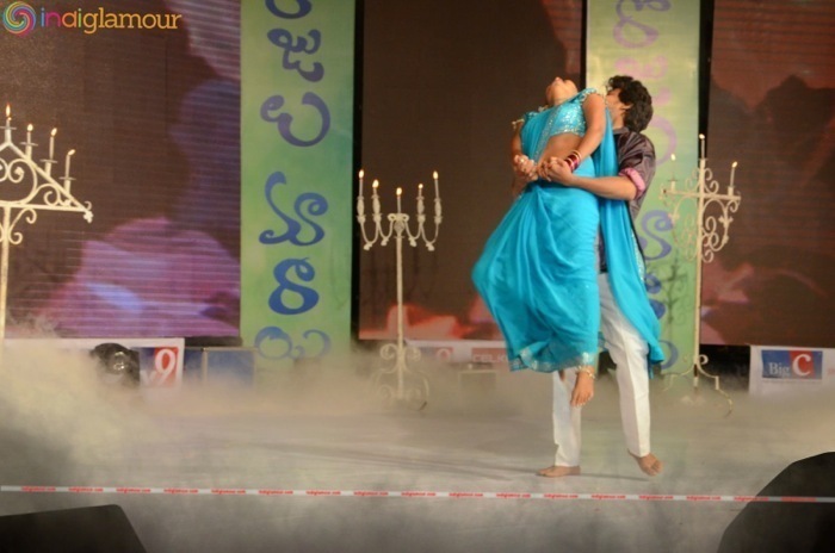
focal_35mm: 87
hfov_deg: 23.4
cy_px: 276
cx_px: 418
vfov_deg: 15.6
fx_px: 2014
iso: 1600
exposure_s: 1/125
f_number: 7.1
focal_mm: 58
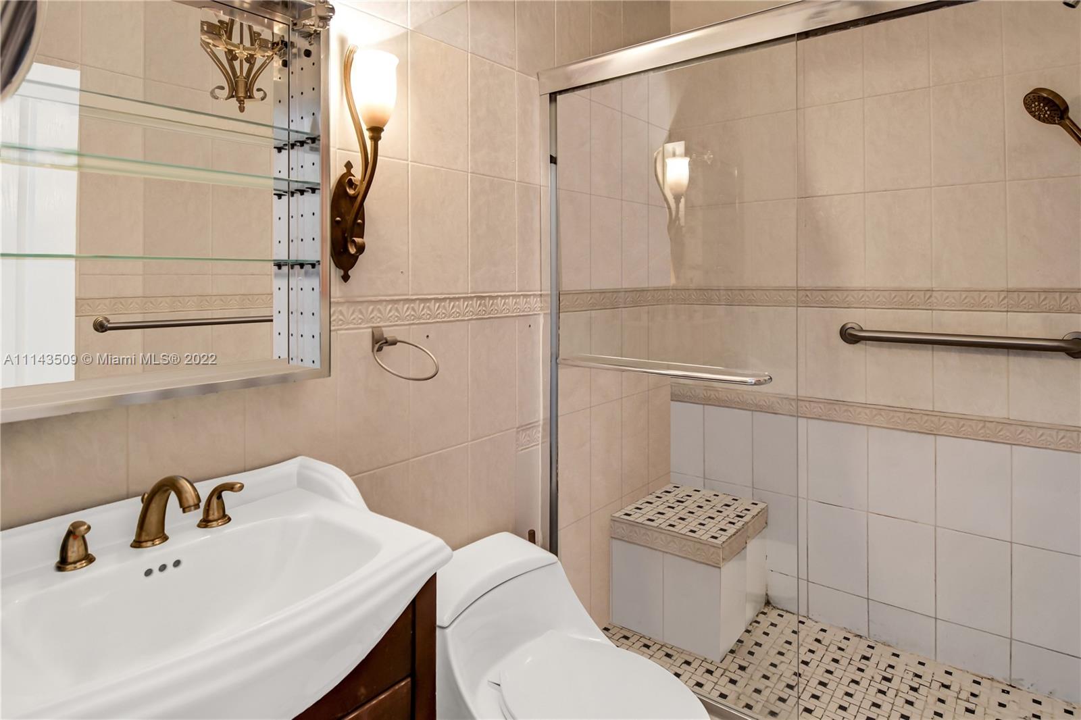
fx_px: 540
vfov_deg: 67.4
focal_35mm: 18
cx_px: 540
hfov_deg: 90.0
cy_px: 360
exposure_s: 1/1.43
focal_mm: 12
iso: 100
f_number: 4.8
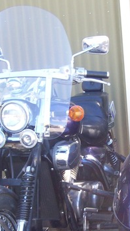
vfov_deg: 23.6
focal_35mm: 90
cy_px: 154
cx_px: 105
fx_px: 551
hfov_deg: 13.4
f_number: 2.7
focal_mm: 6
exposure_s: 1/76.8
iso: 80
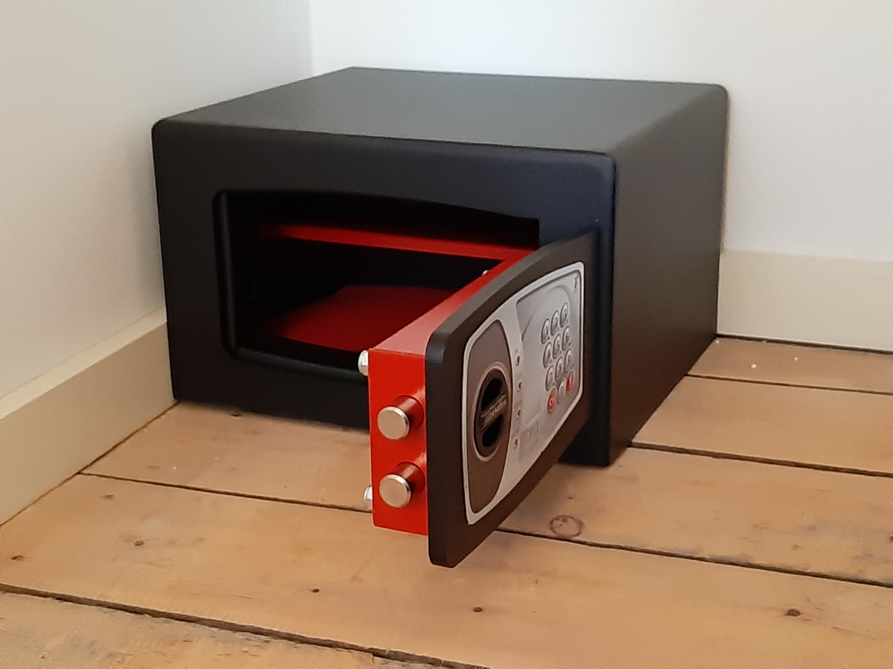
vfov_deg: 51.4
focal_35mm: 27
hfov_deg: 65.3
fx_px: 697
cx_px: 446
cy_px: 334
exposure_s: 1/20
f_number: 1.7
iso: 640
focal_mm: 3.93
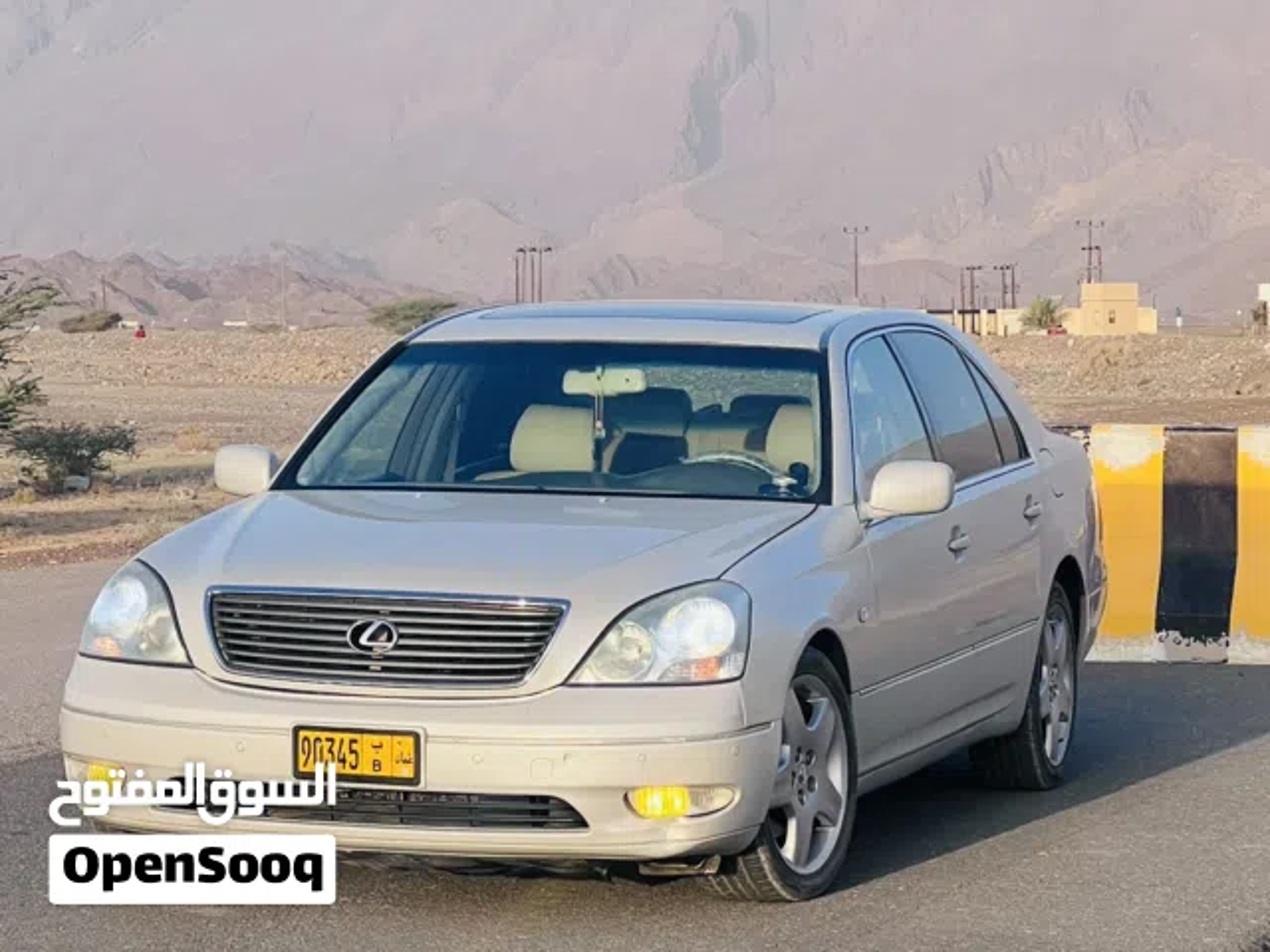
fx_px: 2825
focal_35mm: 77
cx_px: 635
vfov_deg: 19.1
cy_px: 476
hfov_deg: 25.3
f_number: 2.8
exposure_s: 1/286
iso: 32
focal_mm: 9
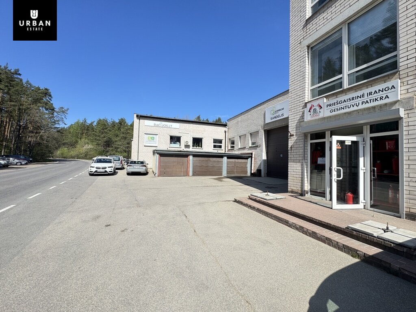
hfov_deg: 102.1
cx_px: 208
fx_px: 168
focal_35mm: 14
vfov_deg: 85.7
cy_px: 156
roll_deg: -1.2
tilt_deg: +1.7
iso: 40
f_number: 2.2
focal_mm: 2.22
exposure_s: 1/899
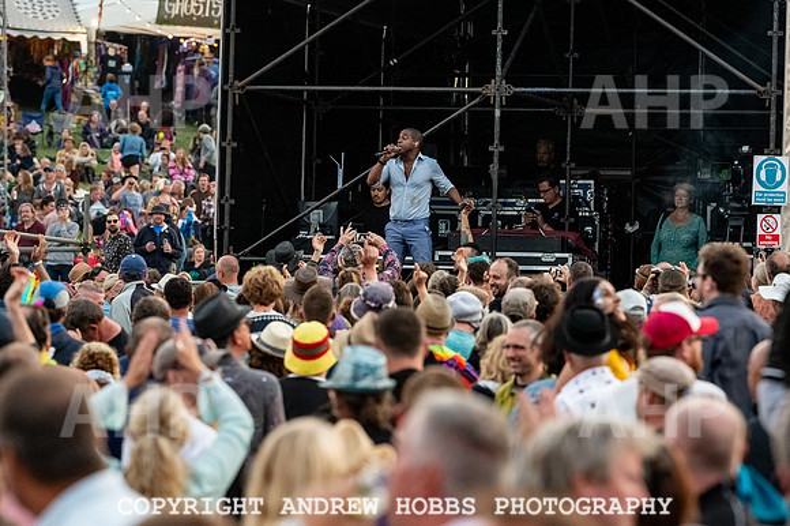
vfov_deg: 6.2
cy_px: 250
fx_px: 4833
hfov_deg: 9.3
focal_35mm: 220
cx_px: 415
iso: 6400
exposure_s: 1/500
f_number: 5.6
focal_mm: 200
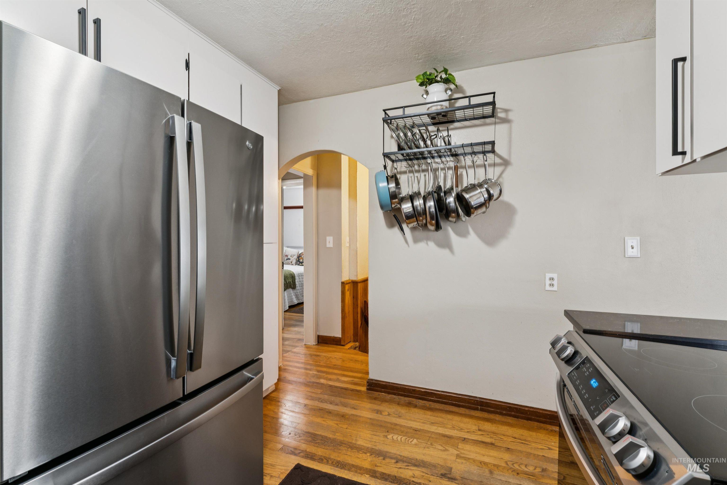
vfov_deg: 74.4
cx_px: 364
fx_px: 319
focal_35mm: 16
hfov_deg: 97.5
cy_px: 242
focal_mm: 15.8
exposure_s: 1/1.25
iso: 400
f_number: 13
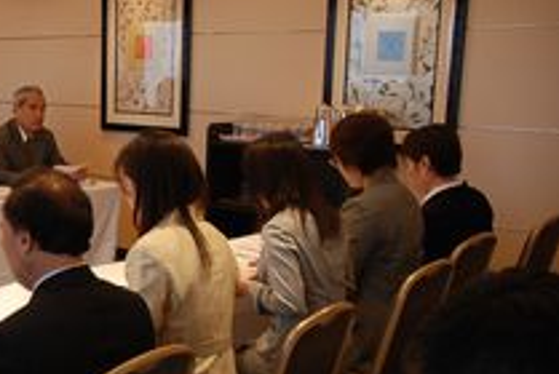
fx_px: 902
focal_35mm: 58
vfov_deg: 23.3
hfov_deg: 31.0
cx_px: -40
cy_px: 268
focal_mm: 18
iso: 200
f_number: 3.5
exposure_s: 1/25
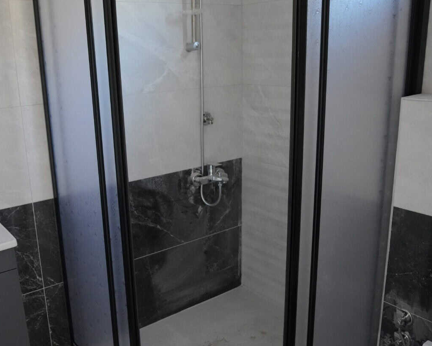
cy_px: 184
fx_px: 460
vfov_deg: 41.1
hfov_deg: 49.9
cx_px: 169
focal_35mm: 36
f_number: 2.8
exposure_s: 1/160
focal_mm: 19
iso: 4000
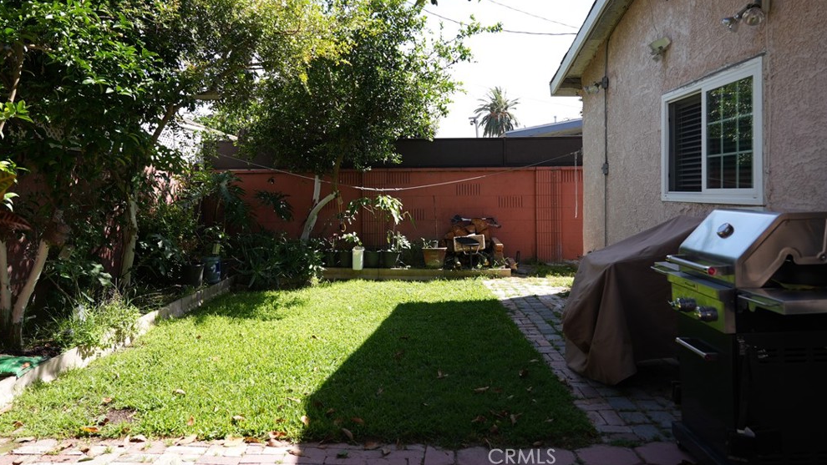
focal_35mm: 26
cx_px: 404
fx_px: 570
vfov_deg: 44.1
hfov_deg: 71.9
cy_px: 183
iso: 80
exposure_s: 1/200
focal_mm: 24
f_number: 4.5
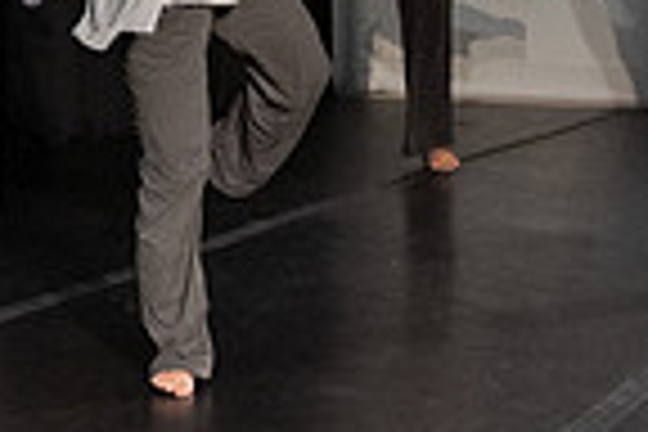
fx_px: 2736
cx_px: 207
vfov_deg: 9.0
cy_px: 5
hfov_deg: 13.5
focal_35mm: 152
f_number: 4
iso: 6400
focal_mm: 28
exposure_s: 1/320
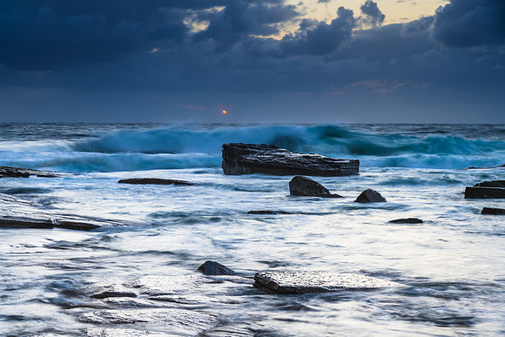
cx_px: 252
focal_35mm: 86
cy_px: 168
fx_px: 1208
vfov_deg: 15.9
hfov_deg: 23.6
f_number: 11
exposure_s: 1/1.67
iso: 31
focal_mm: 85
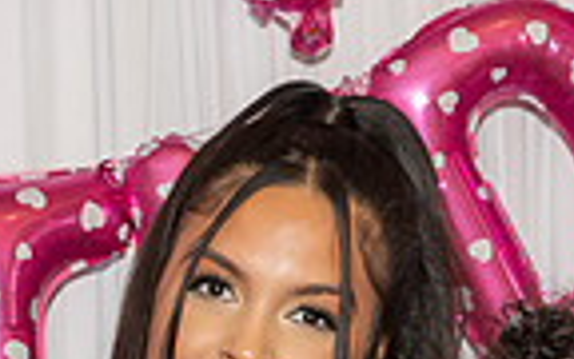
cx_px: -172
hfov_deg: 10.9
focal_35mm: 187
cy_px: 606
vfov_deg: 6.9
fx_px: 2925
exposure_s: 1/200
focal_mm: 26
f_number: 8
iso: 640
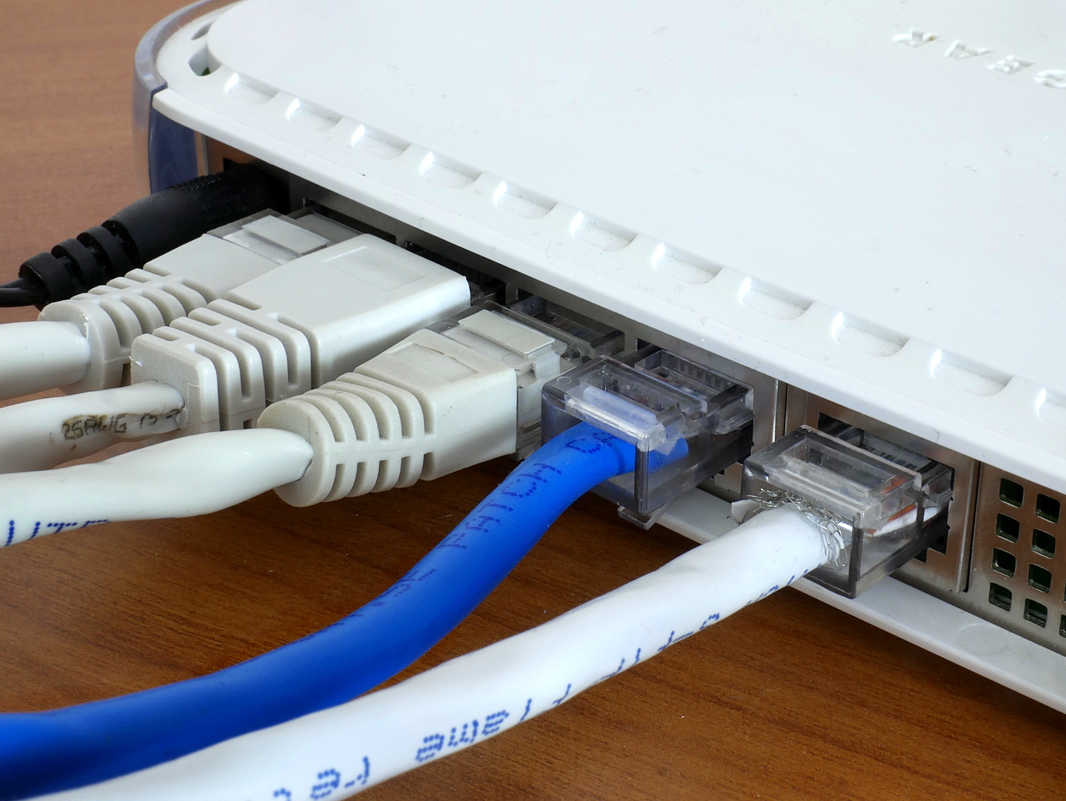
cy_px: 314
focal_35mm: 64
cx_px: 639
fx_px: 1972
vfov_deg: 22.9
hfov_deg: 30.2
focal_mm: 25
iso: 200
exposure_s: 20
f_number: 22
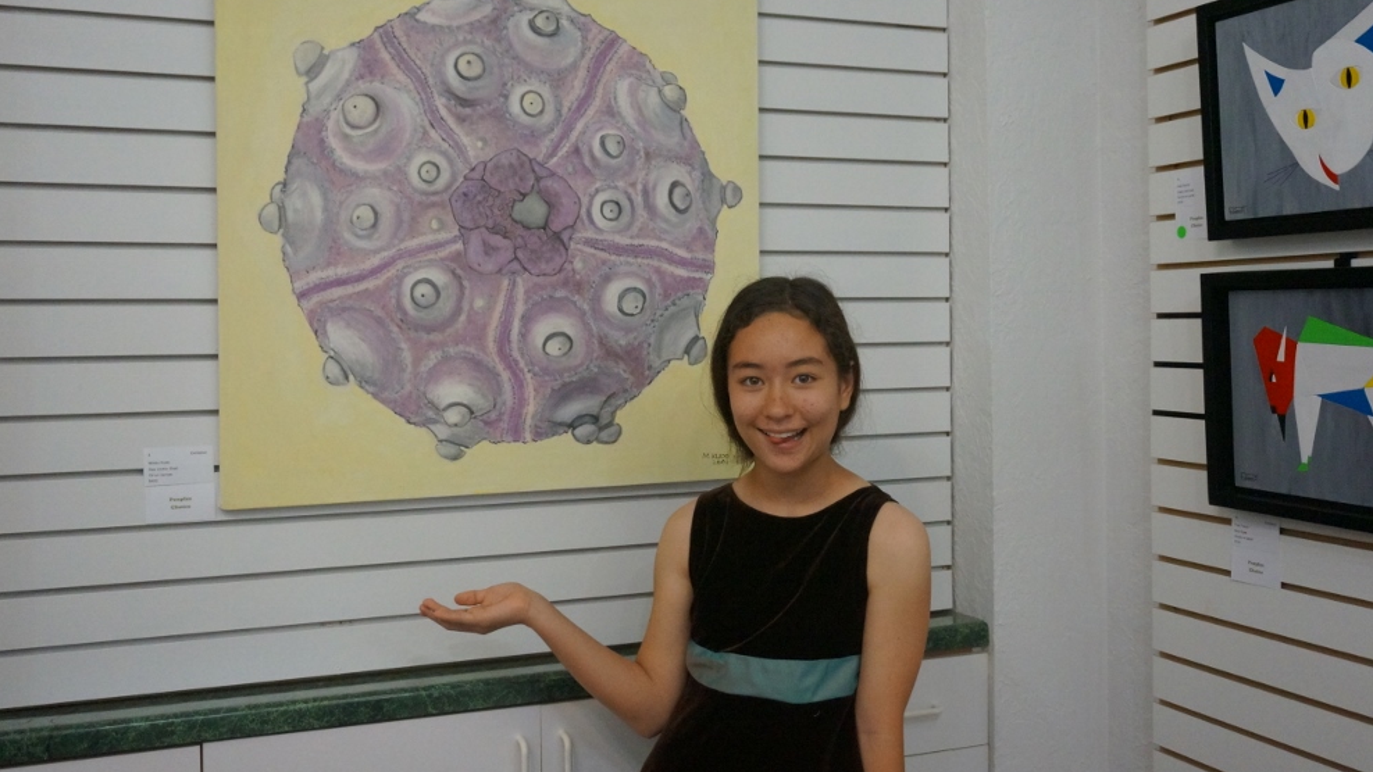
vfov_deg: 32.4
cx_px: 681
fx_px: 1330
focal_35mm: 37
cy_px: 351
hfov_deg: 54.6
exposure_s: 1/100
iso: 3200
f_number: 4.5
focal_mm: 23
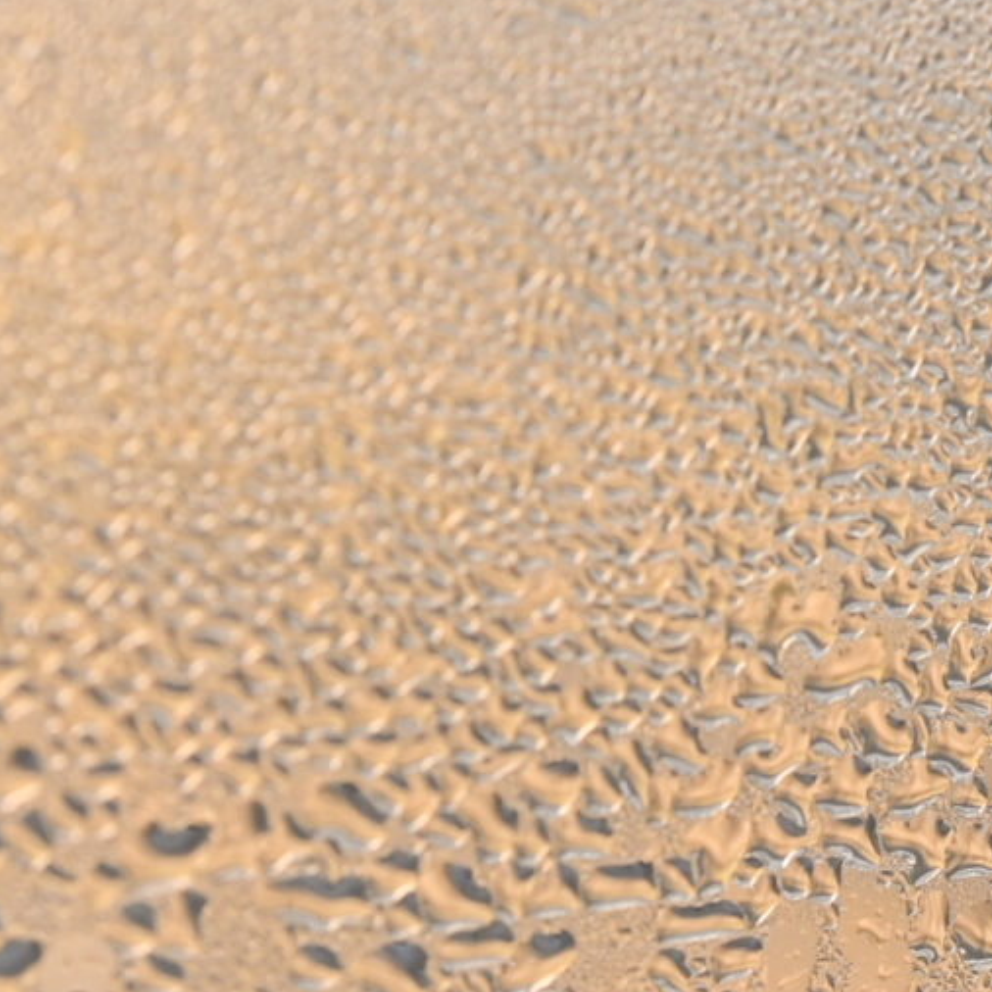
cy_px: 1283
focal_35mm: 215
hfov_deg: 8.1
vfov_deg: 8.0
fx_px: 6971
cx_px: 235
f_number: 7.1
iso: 320
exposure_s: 1/200
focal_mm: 50
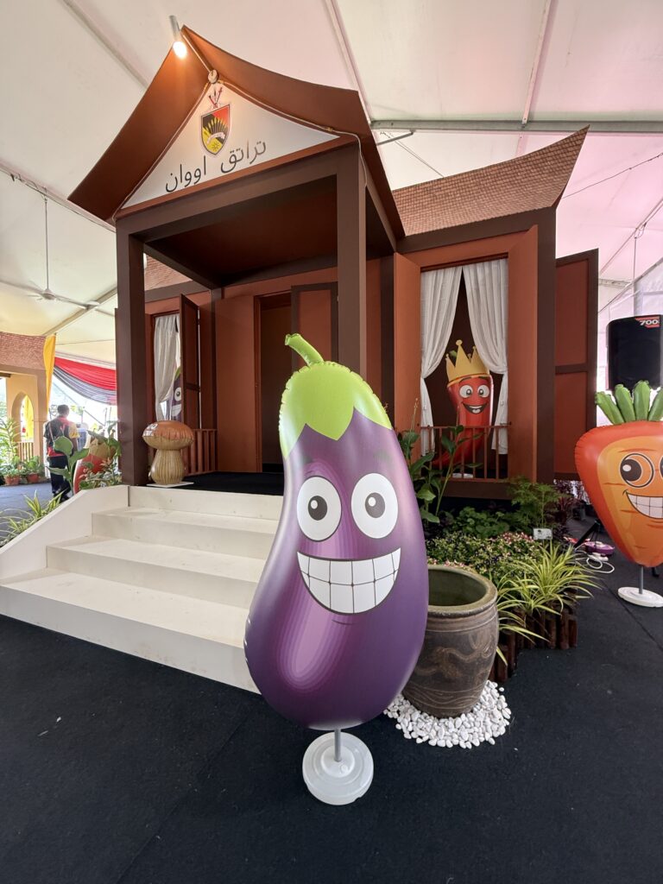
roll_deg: -1.1
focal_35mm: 14
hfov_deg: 85.7
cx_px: 332
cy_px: 442
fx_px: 358
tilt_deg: -0.7
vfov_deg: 102.1
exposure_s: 1/99
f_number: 2.2
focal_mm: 2.22
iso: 250
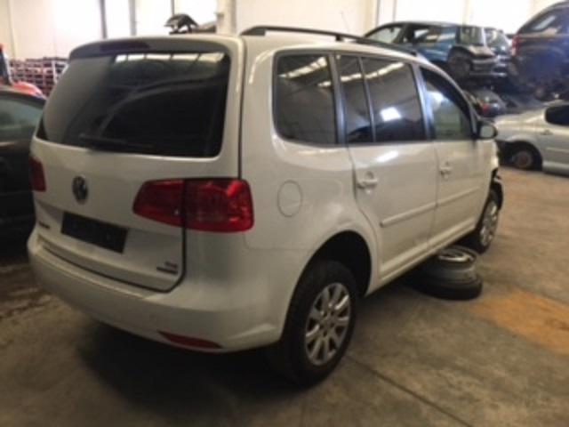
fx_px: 477
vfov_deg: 48.2
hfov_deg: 61.7
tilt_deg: -14.2
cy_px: 214
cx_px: 284
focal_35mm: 29
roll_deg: -2.2
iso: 250
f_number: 2.2
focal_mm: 4.15
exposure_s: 1/33
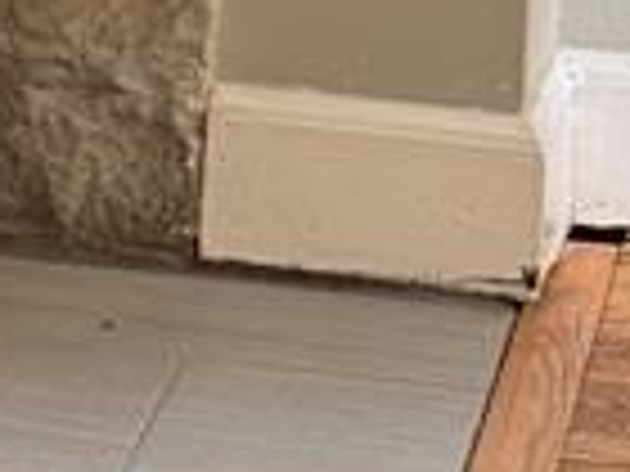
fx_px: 6406
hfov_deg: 5.6
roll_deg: -2.0
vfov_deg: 4.2
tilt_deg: -10.2
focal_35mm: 352
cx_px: -418
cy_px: -557
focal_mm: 6.76
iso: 125
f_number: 1.78
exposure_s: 1/60
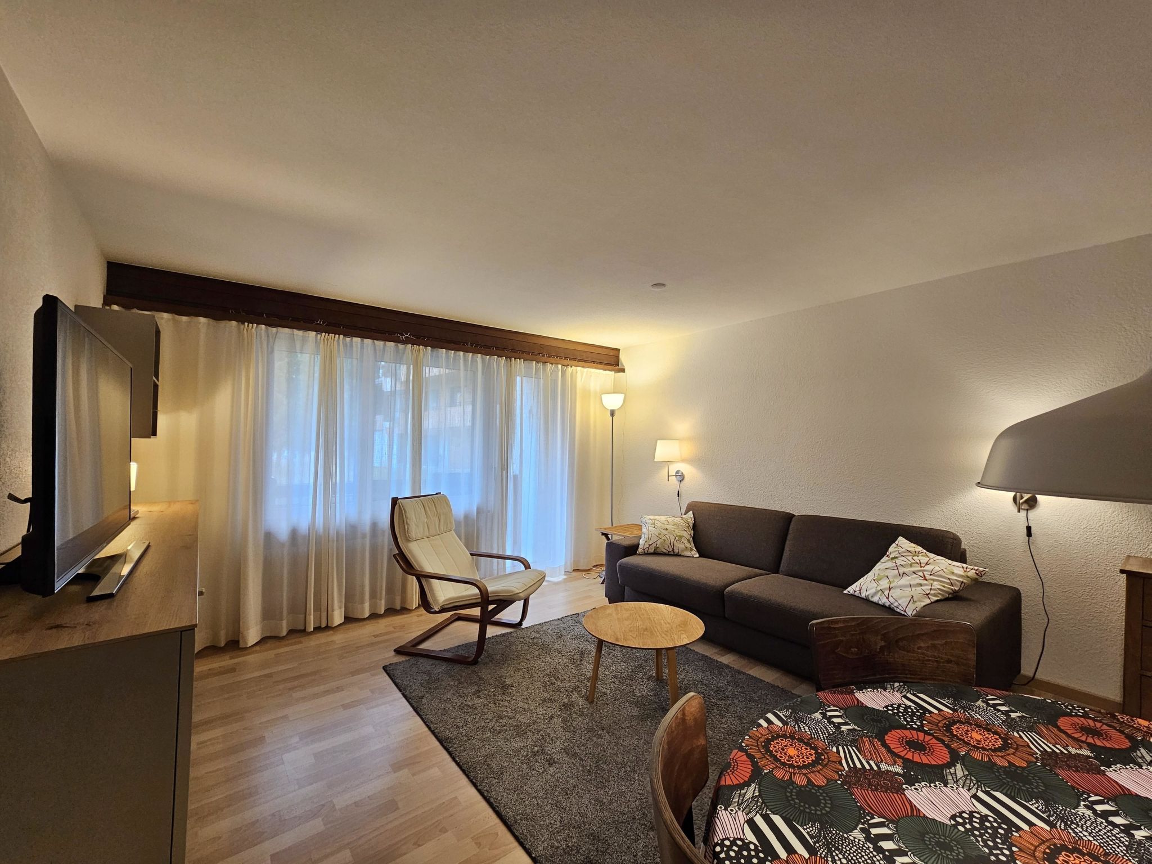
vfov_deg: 89.9
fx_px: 433
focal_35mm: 13
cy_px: 432
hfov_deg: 106.2
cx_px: 576
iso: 125
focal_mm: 2.2
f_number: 2.2
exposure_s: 1/50
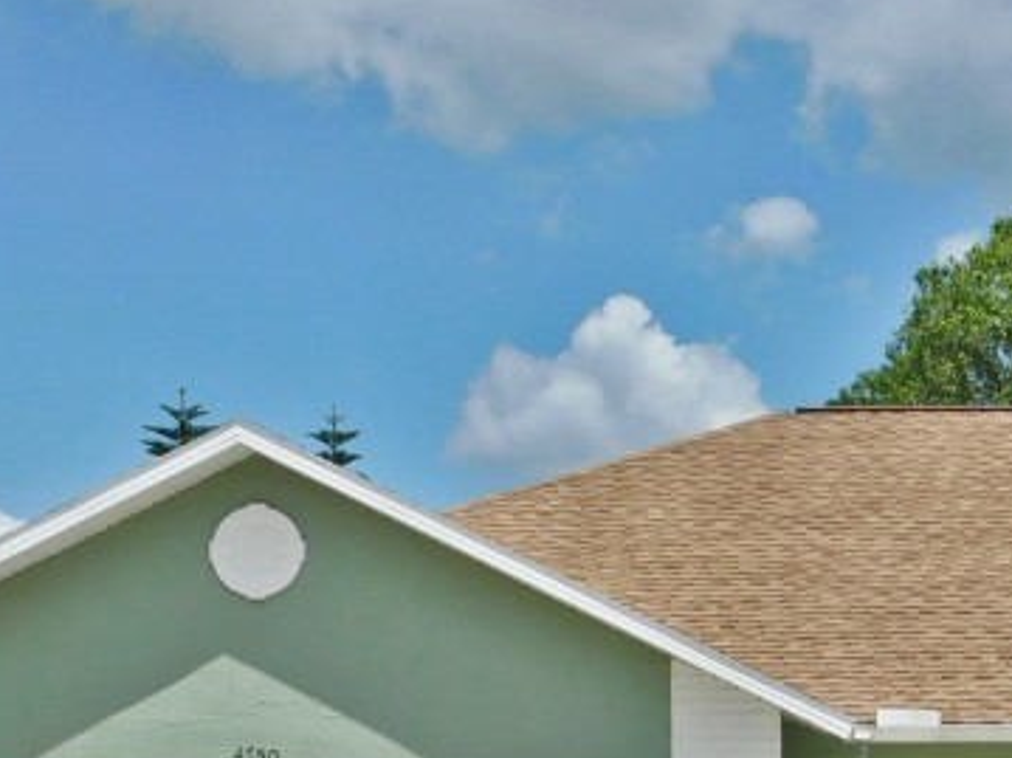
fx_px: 3332
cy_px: 828
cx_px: 964
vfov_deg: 12.8
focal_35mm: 114
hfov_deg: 17.0
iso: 125
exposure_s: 1/500
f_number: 7.2
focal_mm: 7.1
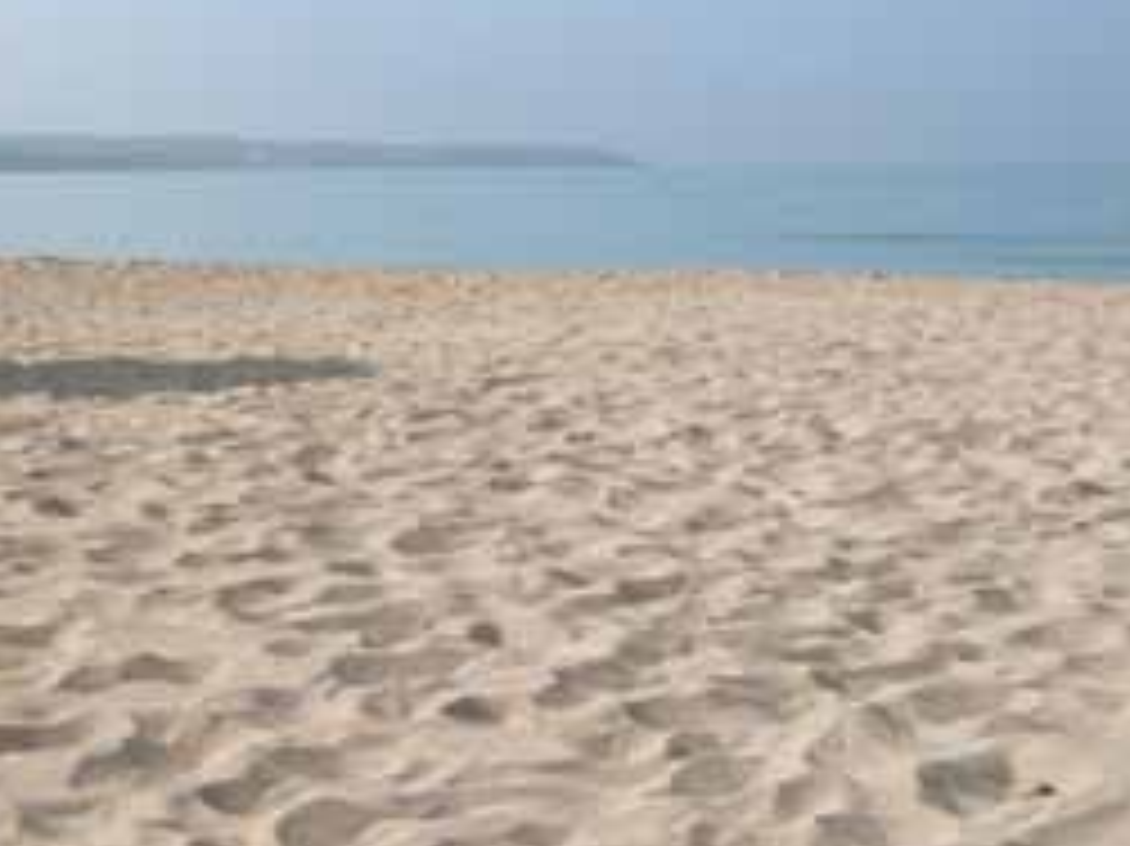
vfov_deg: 23.7
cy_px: 202
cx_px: 243
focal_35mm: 61
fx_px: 1990
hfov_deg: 31.0
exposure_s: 1/354
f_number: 7.1
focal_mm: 8.9
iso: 100
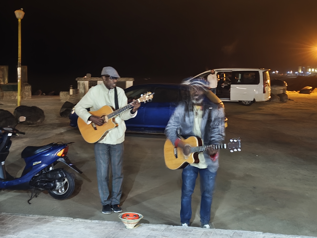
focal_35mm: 50
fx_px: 458
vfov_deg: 29.1
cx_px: 158
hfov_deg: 38.2
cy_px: 119
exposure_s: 1/10
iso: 11868
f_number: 1.88
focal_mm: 5.56
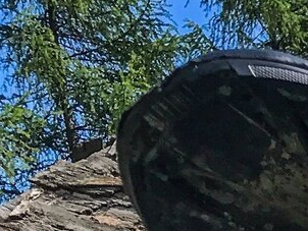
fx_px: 1585
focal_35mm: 178
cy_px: 583
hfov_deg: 9.0
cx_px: 933
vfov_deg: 7.7
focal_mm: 3.99
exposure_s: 1/1198
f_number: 1.8
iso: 20
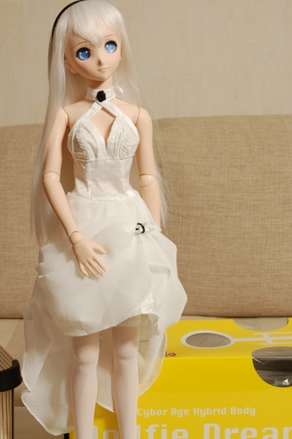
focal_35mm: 63
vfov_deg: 32.0
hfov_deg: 21.6
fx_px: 762
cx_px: 108
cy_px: 248
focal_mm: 31
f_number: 8
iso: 200
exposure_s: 1/200
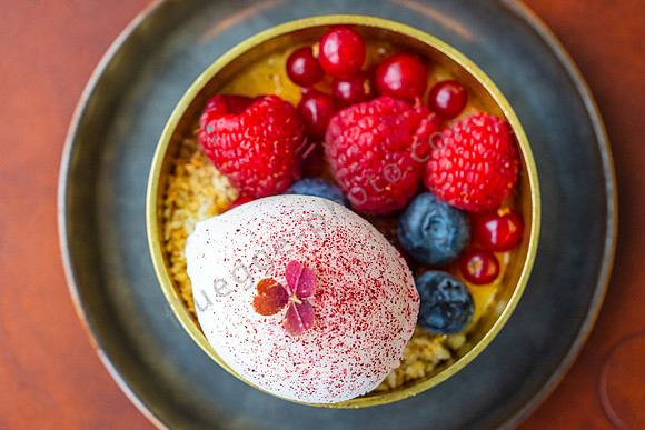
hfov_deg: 28.8
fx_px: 1254
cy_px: 215
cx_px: 322
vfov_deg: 19.5
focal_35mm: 70
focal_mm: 70
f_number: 7.1
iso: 1250
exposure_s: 1/125
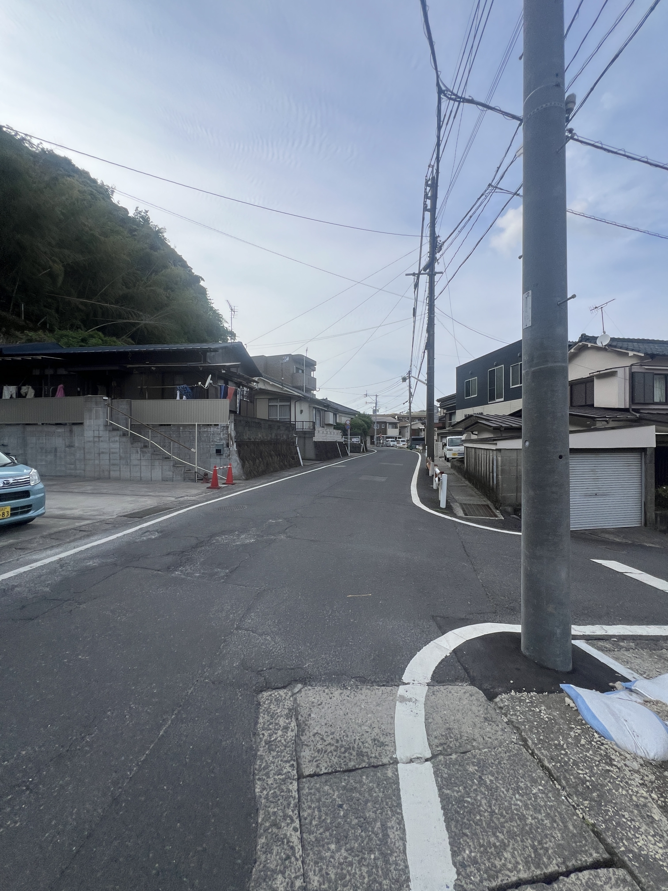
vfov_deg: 106.2
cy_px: 446
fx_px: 334
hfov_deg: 89.9
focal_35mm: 13
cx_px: 334
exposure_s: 1/1672
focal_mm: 1.57
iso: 32
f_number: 1.8
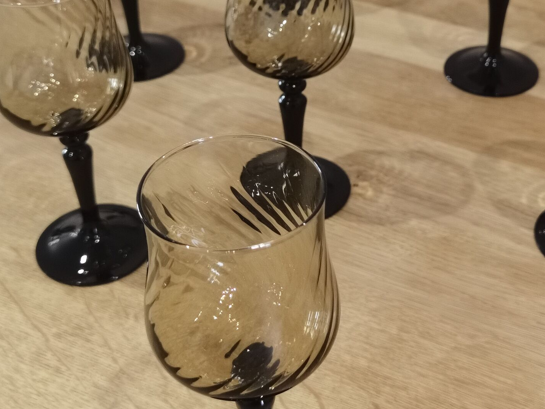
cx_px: 340
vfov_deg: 26.5
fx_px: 866
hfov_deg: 34.8
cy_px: 147
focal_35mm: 55
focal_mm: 6.71
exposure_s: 1/100
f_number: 1.9
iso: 250
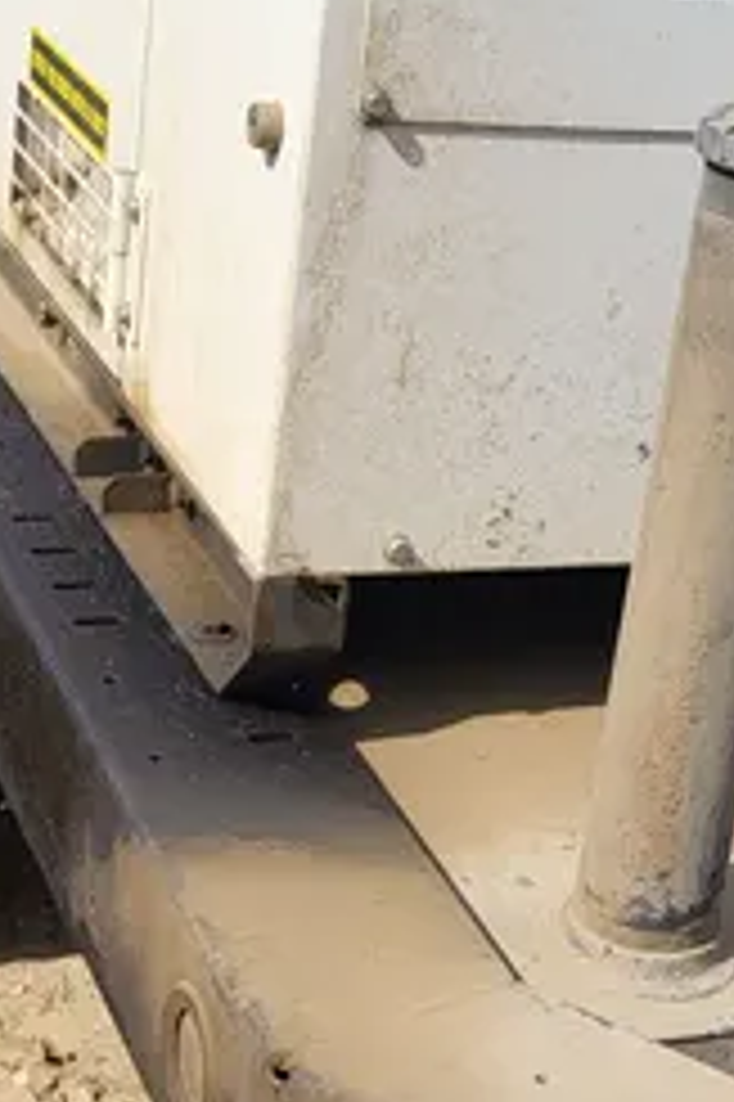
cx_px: 468
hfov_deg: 16.8
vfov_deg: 24.9
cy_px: 740
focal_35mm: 81
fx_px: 2481
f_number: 1.8
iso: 40
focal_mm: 5.4
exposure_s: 1/2558
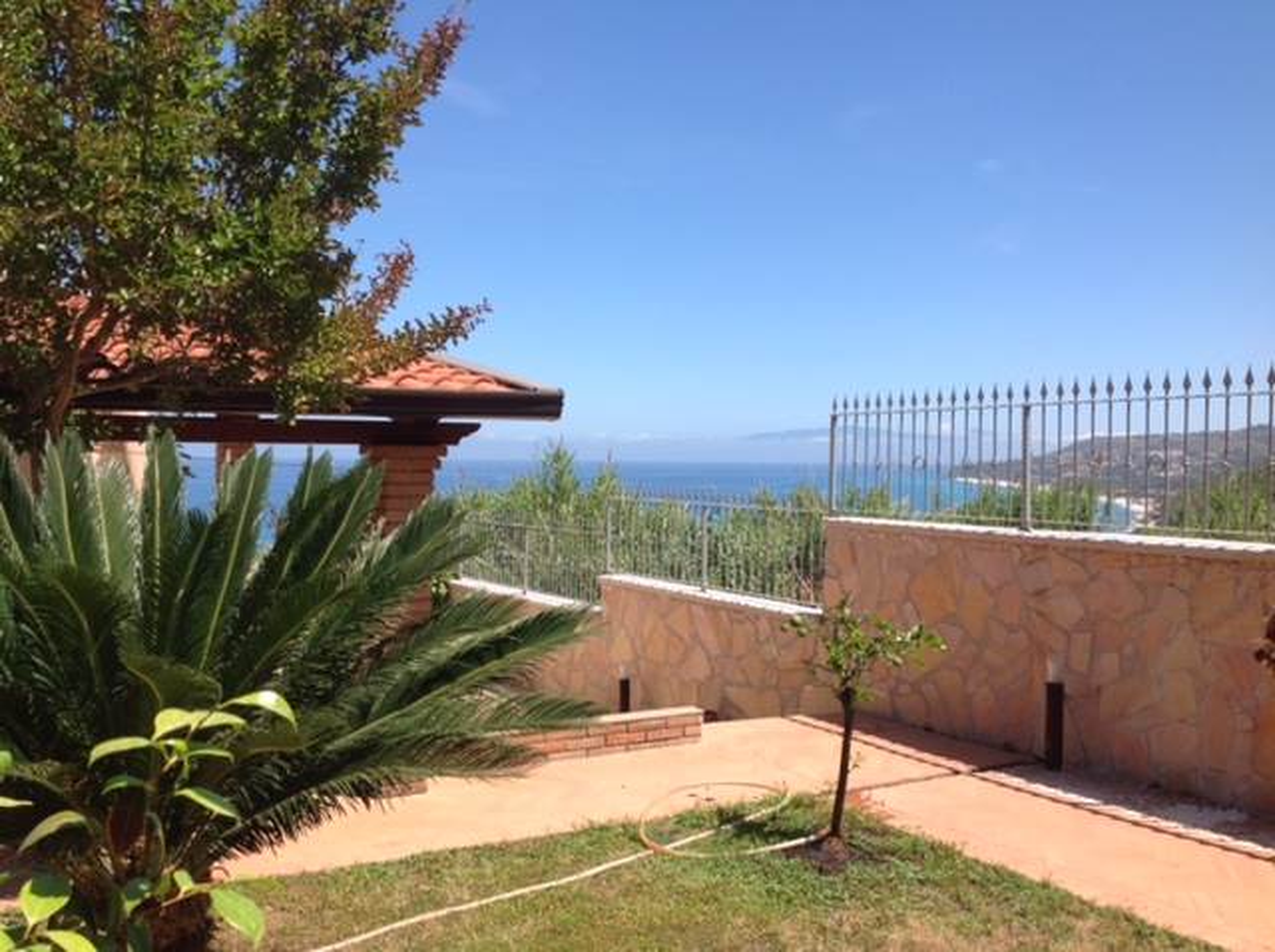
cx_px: 638
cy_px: 476
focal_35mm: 35
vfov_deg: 40.6
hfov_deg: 52.7
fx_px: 1287
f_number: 2.4
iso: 50
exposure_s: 1/1314
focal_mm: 4.28
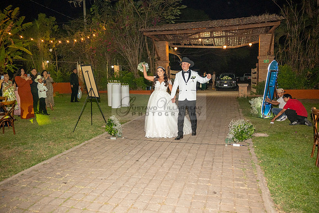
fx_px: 248
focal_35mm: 28
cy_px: 106
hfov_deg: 65.5
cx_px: 160
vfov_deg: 46.4
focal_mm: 28
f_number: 4
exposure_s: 1/160
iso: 2000
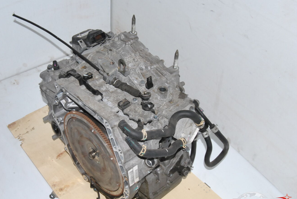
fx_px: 363
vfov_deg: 30.5
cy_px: 117
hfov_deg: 44.2
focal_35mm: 44
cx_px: 118
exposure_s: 1/200
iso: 800
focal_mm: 24
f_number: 22
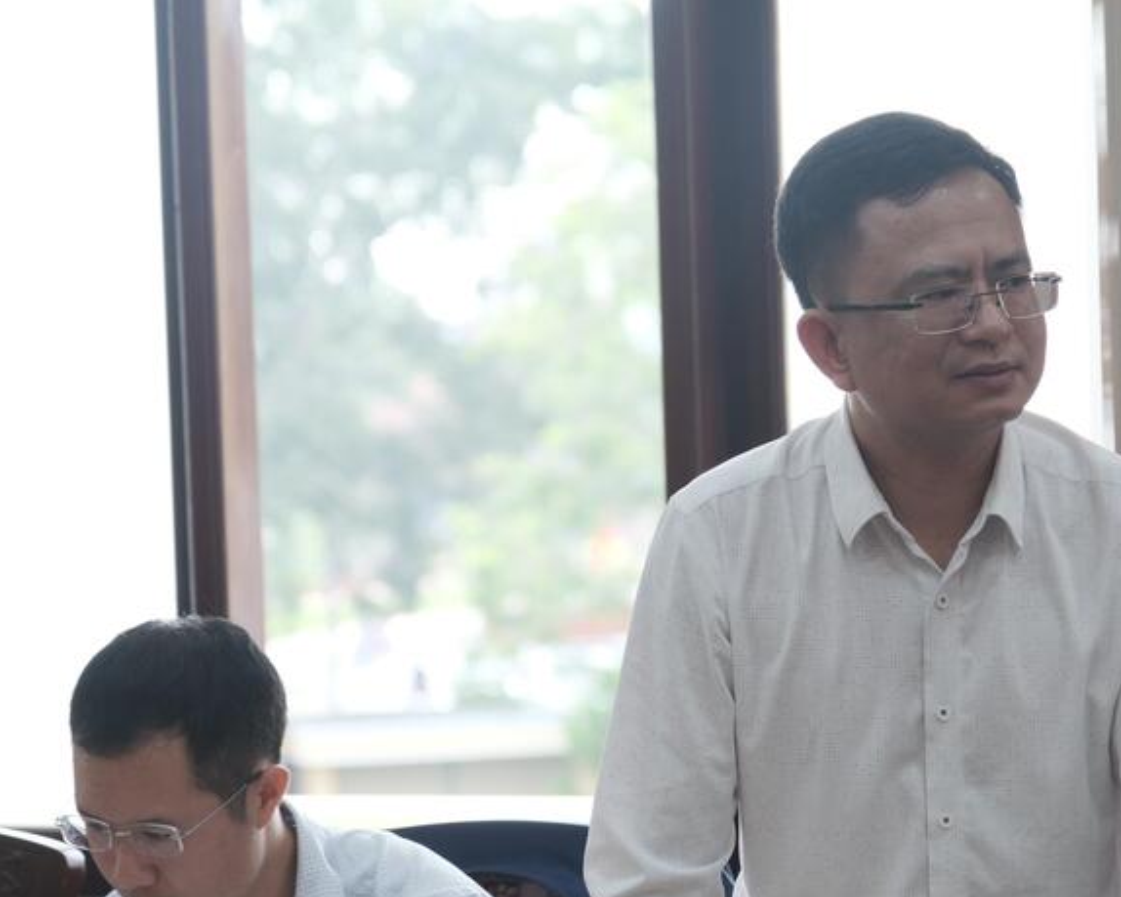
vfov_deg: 9.8
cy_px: 517
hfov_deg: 12.3
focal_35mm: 157
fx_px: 5208
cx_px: 777
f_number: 4
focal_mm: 80
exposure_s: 1/240
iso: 1000
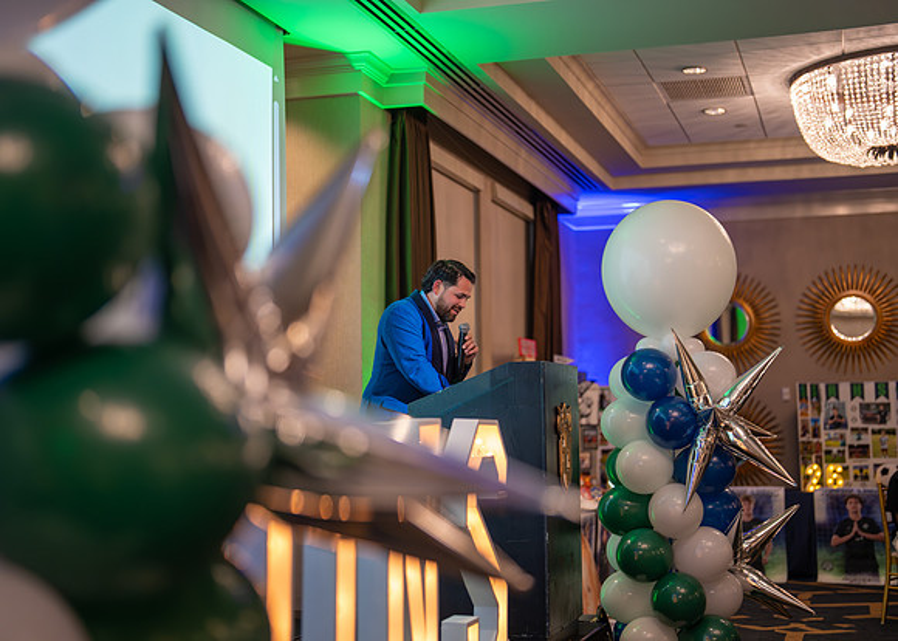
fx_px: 1345
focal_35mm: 53
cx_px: 449
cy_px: 320
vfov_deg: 26.8
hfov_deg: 36.9
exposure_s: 1/400
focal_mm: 50
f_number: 1.2
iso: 1000
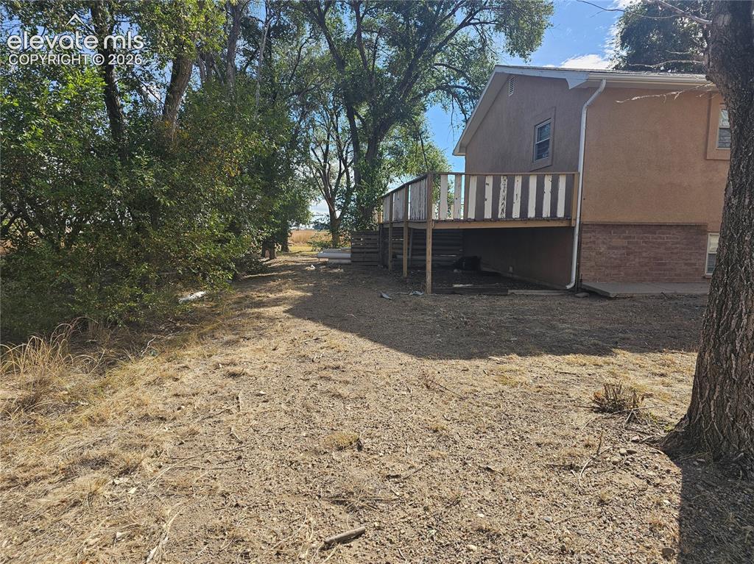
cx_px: 377
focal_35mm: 23
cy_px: 282
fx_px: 501
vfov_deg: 58.8
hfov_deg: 74.0
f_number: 1.7
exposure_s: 1/554
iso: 16
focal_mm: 6.3
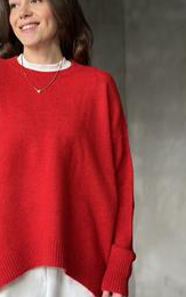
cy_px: 146
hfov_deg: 15.6
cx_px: 38
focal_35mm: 83
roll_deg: +0.1
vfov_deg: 24.9
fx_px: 674
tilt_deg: -0.5
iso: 125
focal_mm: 6.86
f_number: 1.78
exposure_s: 1/64
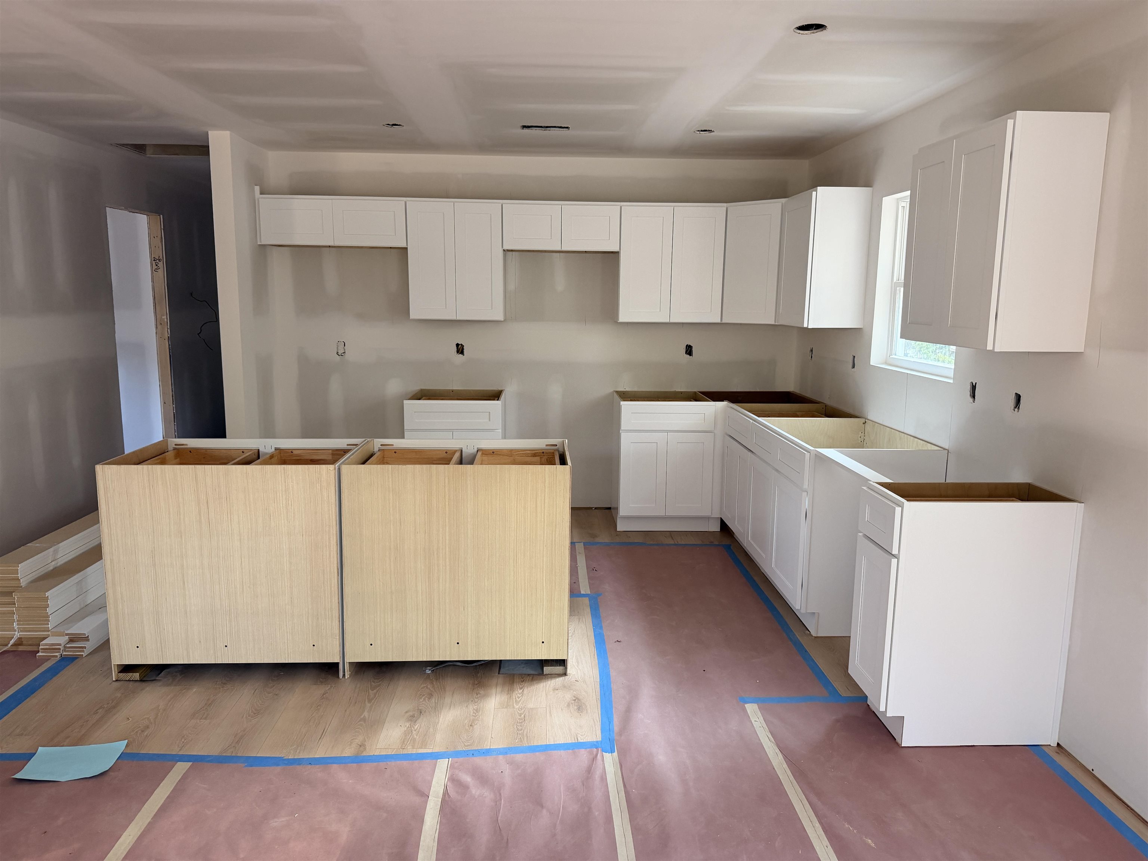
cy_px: 430
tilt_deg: -9.8
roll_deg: -0.8
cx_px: 574
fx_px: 796
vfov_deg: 56.8
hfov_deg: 71.6
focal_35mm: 24
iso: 200
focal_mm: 6.76
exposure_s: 1/71
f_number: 1.78
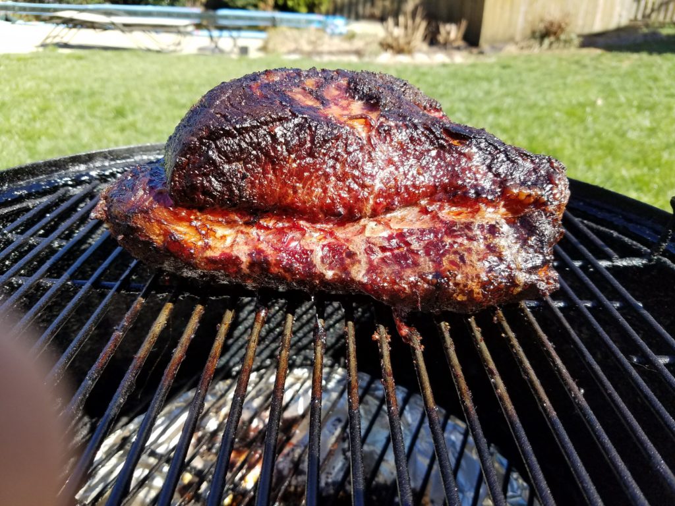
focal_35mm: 26
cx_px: 338
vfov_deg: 53.1
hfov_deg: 67.3
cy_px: 253
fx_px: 507
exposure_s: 1/662
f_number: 1.7
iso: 50
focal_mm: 4.2
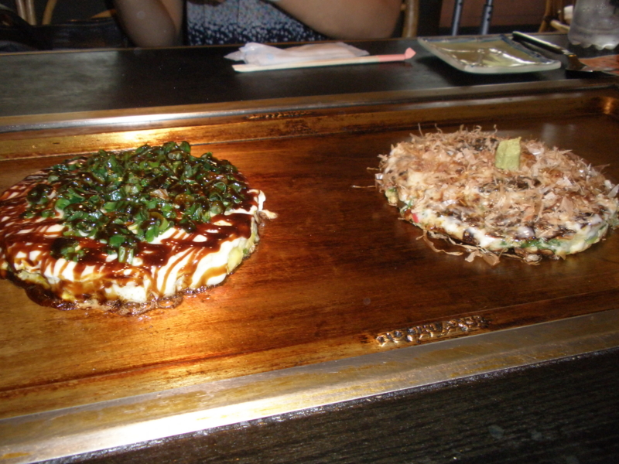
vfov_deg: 38.7
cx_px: 310
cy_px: 232
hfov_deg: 50.1
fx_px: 662
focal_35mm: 37
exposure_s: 1/30
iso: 200
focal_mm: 6.6
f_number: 3.5
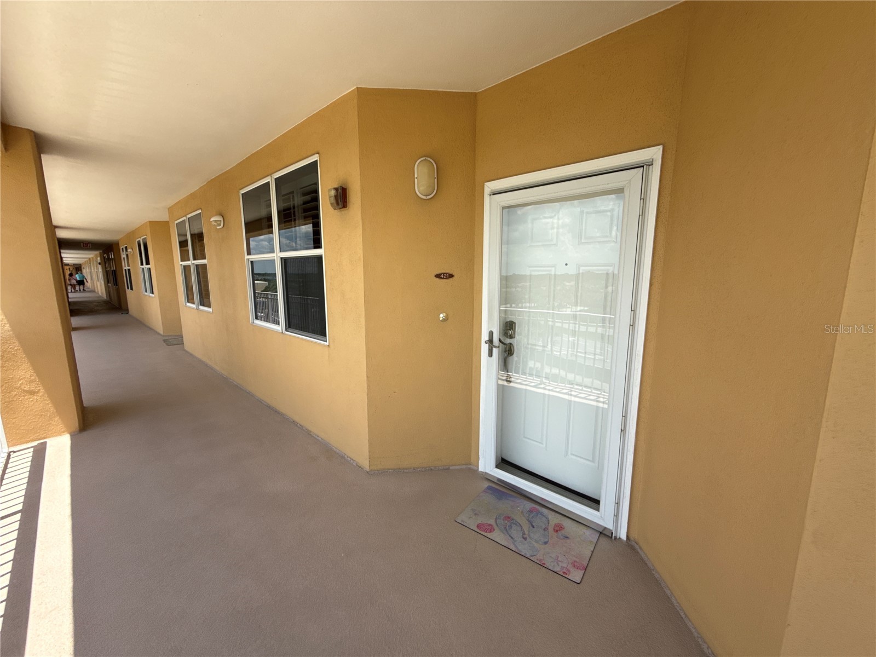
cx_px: 438
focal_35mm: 14
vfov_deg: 85.7
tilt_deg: -7.8
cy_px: 328
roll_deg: +0.4
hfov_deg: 102.1
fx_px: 354
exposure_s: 1/1017
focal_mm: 2.22
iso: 50
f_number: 2.2
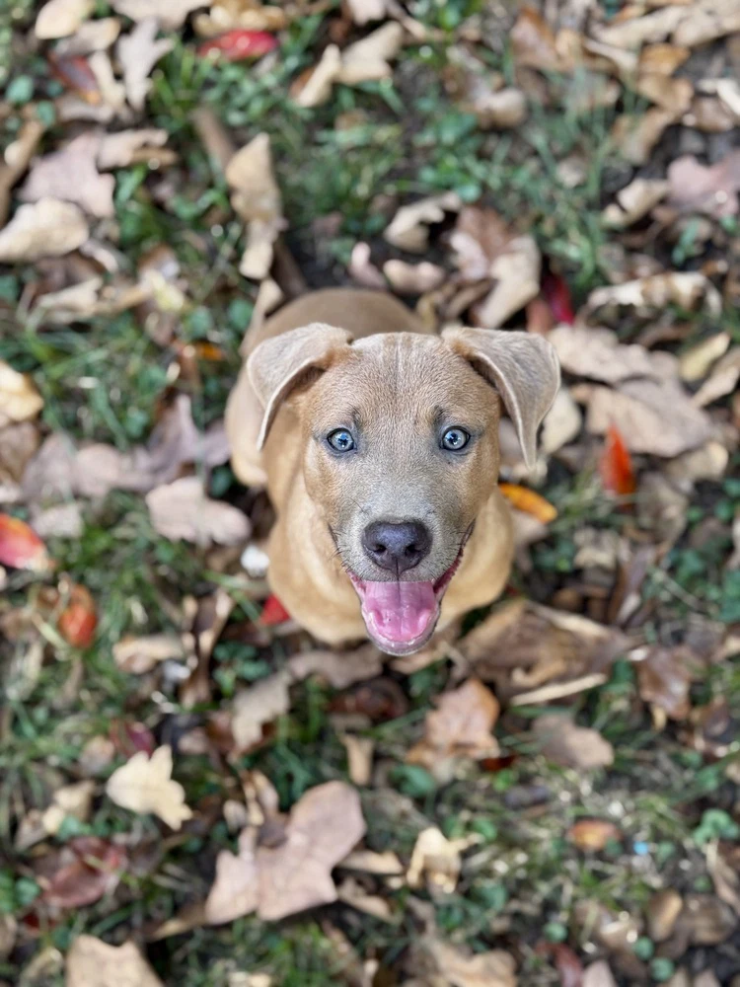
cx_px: 370
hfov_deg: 30.3
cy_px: 494
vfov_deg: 39.7
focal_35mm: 48
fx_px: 1368
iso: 100
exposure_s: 1/116
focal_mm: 6.76
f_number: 1.78
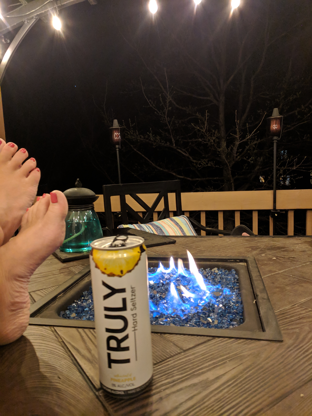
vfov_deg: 67.3
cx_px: 156
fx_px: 312
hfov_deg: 53.1
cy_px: 208
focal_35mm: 26
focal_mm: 4.67
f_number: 2
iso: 1035
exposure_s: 1/17.1
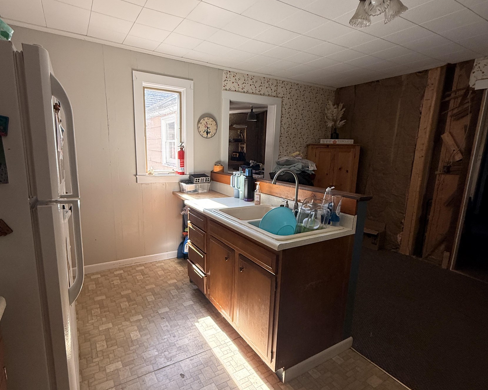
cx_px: 235
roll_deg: -2.2
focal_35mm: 19
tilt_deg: -10.8
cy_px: 208
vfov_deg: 70.8
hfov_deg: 83.2
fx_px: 274
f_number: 2.2
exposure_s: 1/99
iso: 125
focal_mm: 2.22
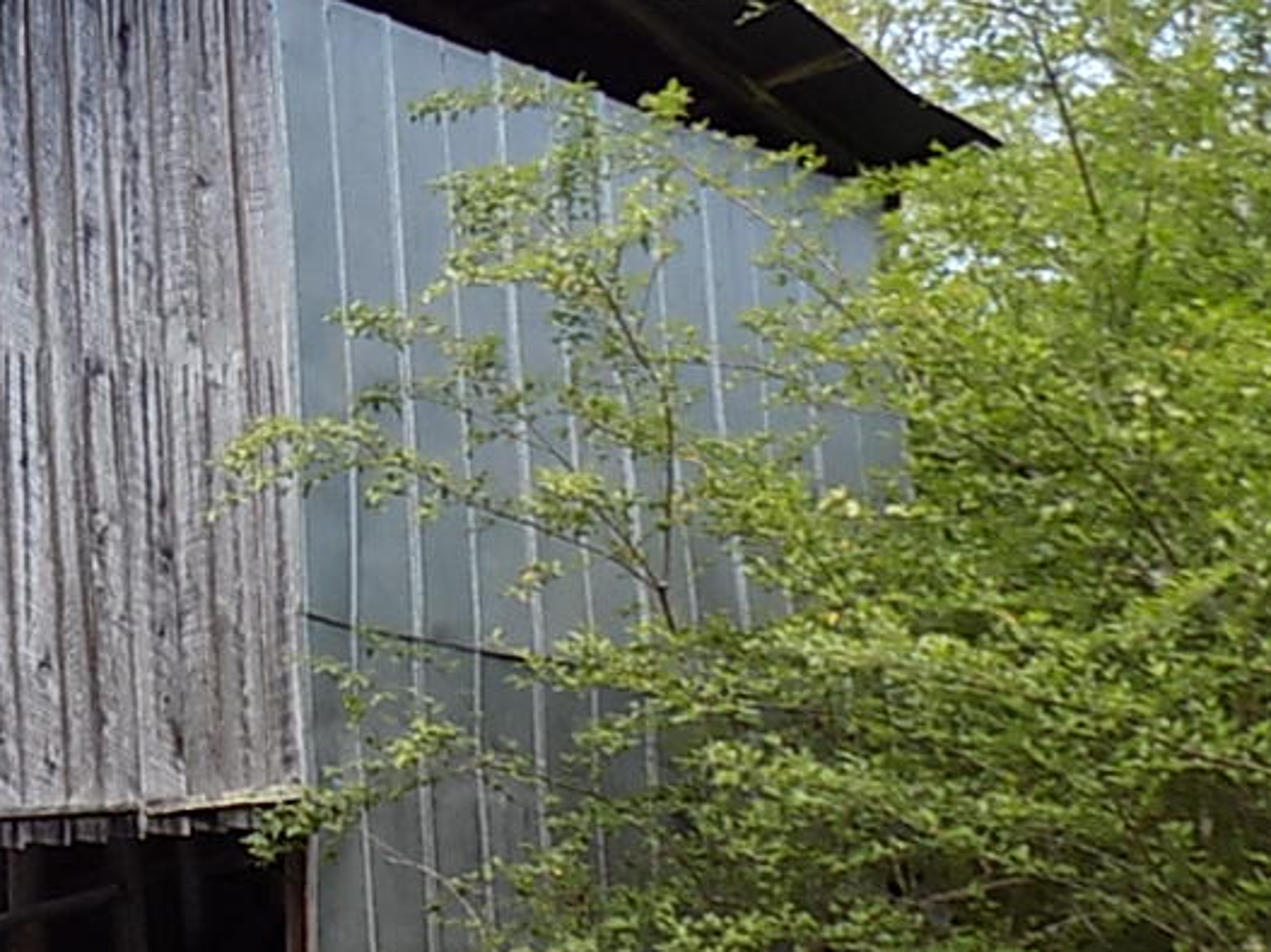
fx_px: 3010
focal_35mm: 82
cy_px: 769
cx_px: -547
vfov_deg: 17.8
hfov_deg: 20.8
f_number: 3.2
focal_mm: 4.8
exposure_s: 1/160
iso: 80
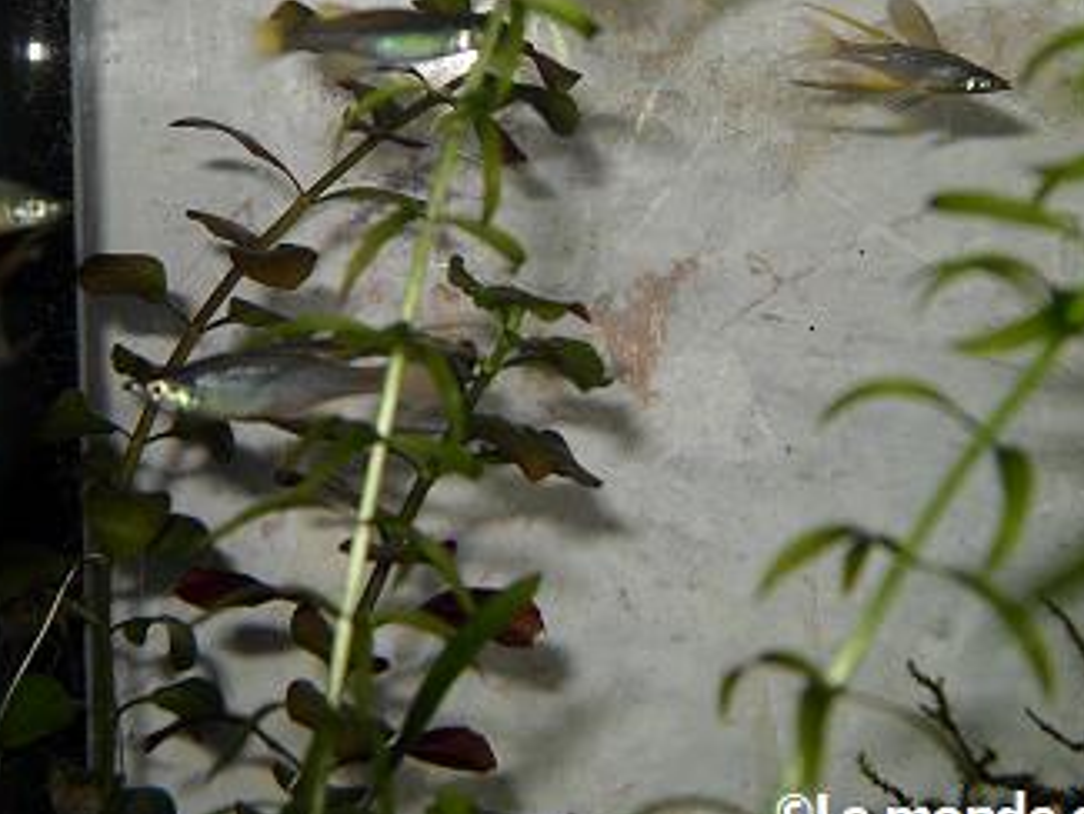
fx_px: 1848
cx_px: 570
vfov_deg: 24.5
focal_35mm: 59
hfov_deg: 32.7
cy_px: 188
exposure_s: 1/45
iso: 100
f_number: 8.9
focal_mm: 6.2
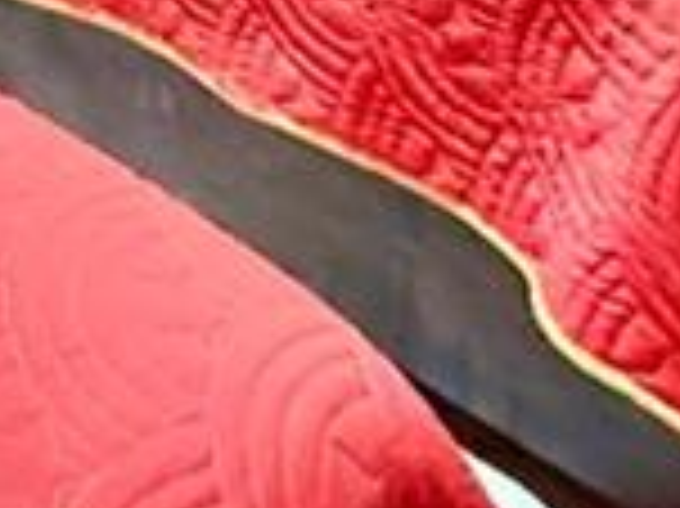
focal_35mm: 95
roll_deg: +0.9
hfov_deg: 18.5
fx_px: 1865
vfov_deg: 11.7
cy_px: -827
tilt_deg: -9.5
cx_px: -306
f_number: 2.2
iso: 1600
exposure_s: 1/40
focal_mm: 2.22
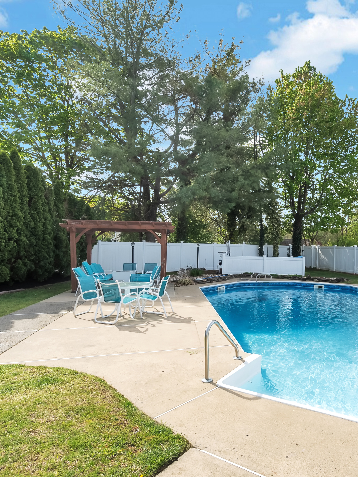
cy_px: 247
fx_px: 331
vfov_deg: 71.6
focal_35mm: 24
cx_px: 267
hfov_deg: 54.3
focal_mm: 16
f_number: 8
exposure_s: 1/160
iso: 100
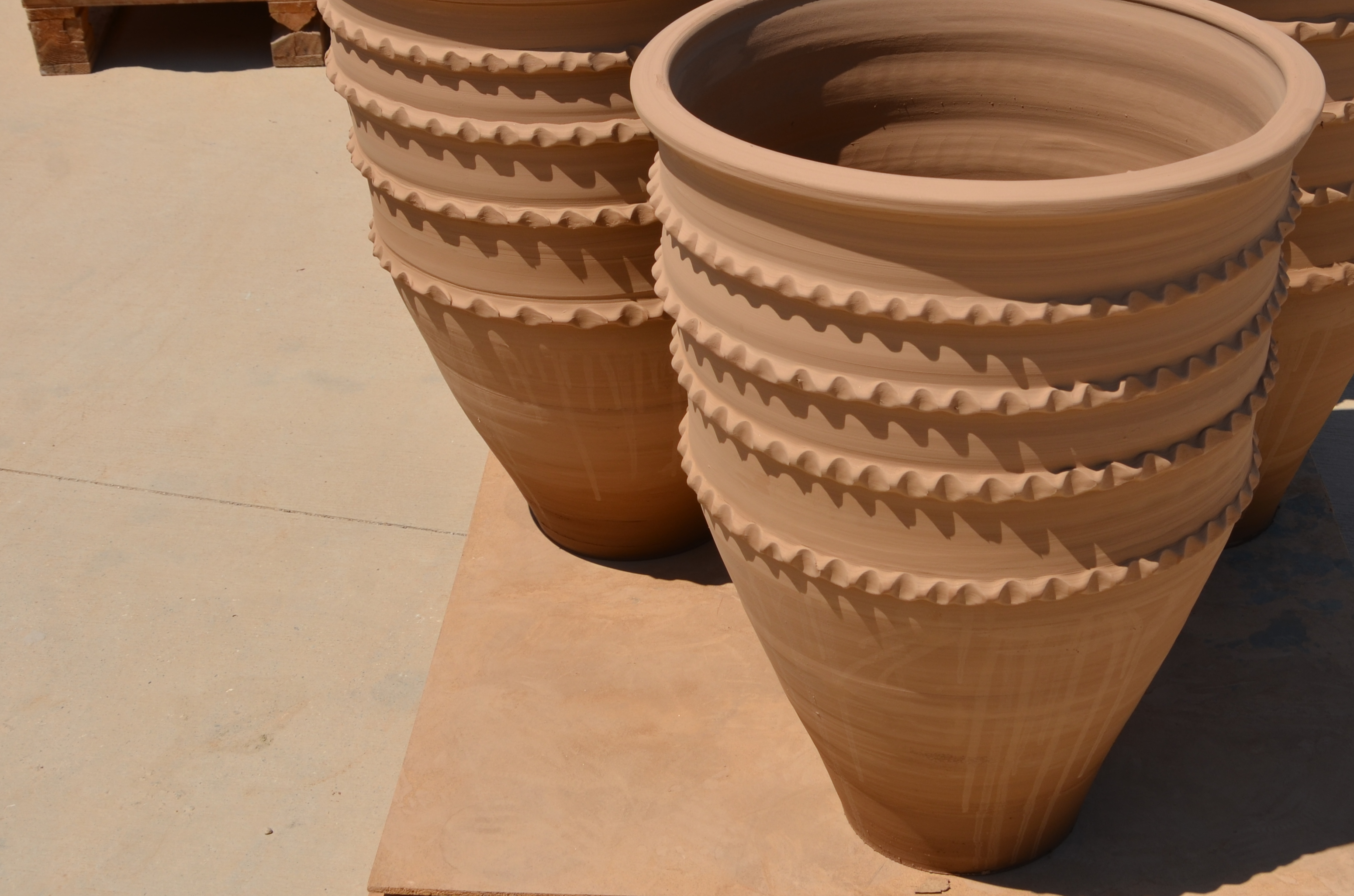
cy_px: 223
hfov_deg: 32.3
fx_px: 2327
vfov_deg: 21.6
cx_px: 851
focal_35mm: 62
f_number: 10
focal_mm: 26
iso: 100
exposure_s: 1/400
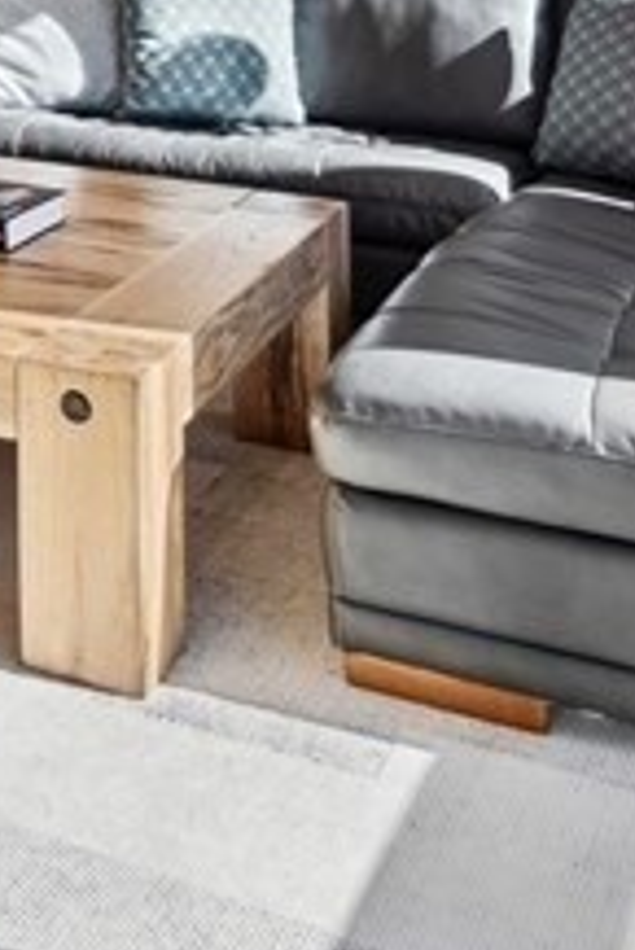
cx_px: -276
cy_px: -204
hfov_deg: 18.6
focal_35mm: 66
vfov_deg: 26.8
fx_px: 1743
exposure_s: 1/80
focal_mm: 14
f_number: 8
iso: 100
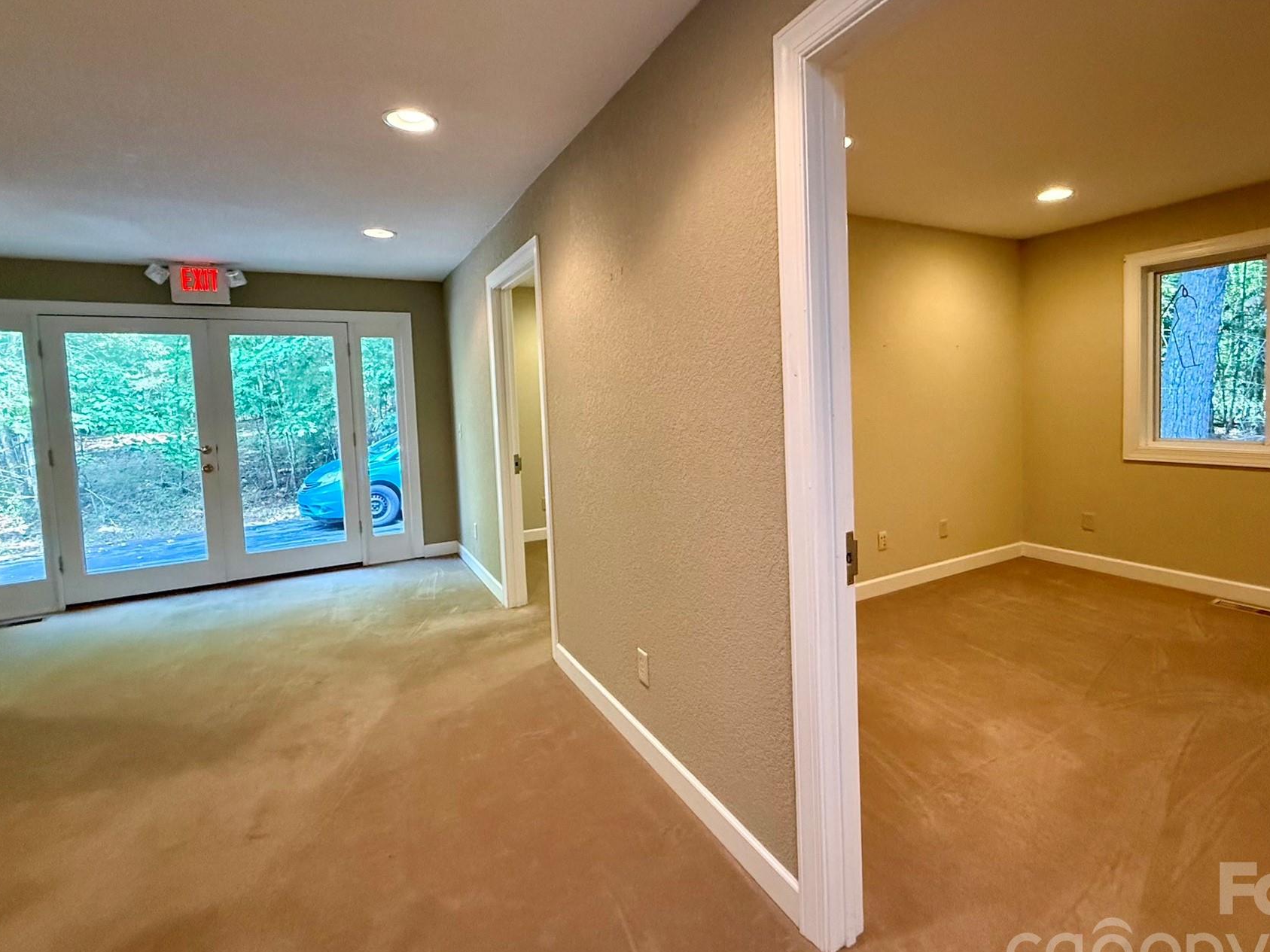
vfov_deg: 74.5
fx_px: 624
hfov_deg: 90.8
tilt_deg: -2.5
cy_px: 432
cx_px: 689
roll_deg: +2.5
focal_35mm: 17
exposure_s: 1/120
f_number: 2.2
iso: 640
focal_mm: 2.22
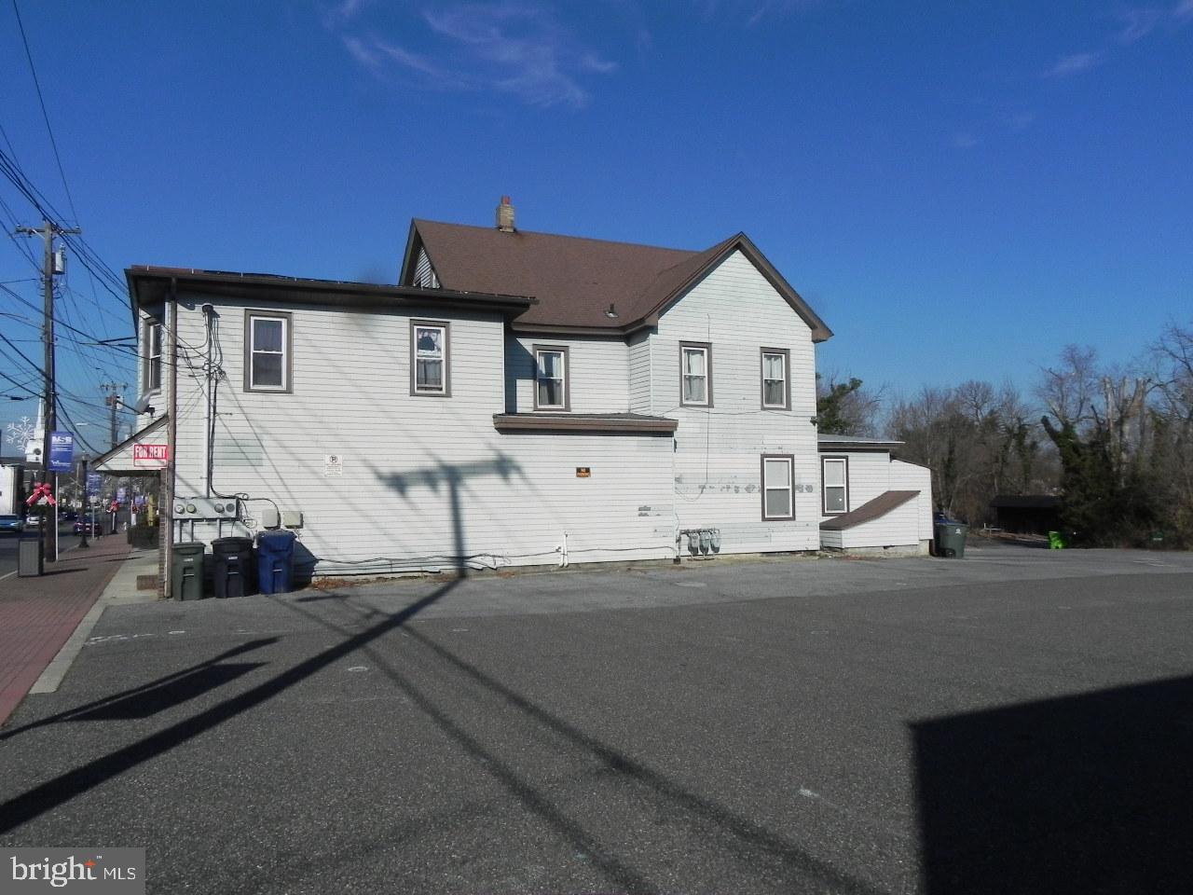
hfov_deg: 67.3
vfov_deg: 53.1
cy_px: 448
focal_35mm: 26
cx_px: 596
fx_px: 896
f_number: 8
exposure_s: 1/786
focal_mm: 4.6
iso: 160
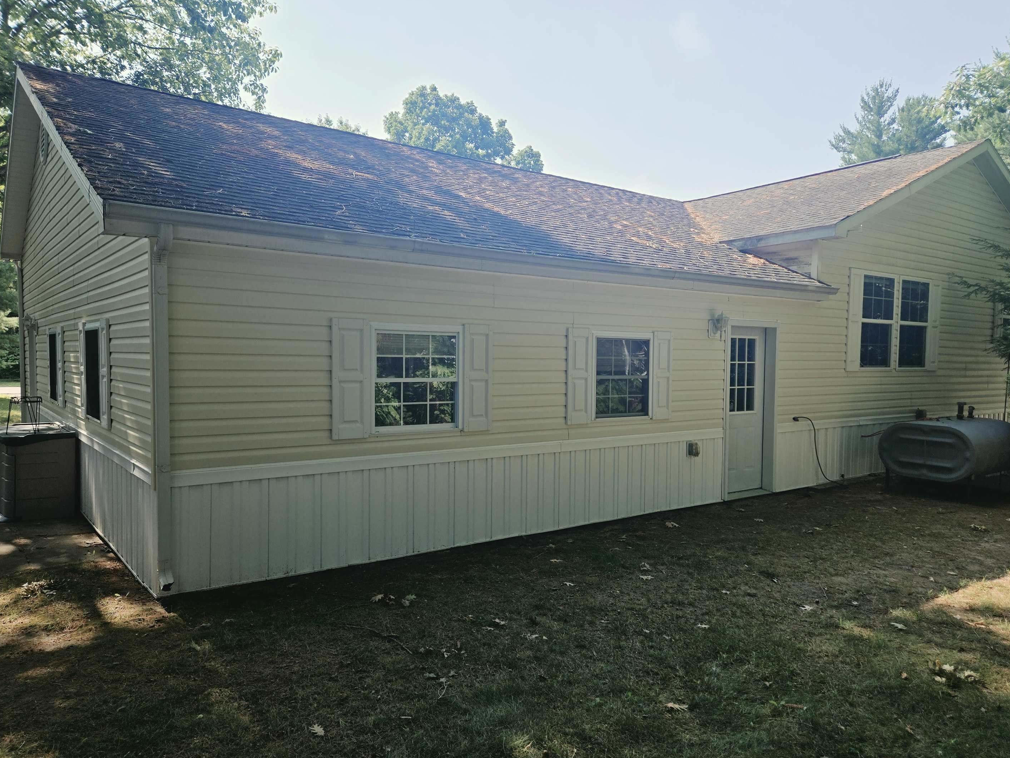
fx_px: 729
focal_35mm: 25
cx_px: 518
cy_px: 393
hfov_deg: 69.4
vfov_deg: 54.9
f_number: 1.8
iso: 25
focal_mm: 5.4
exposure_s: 1/1365
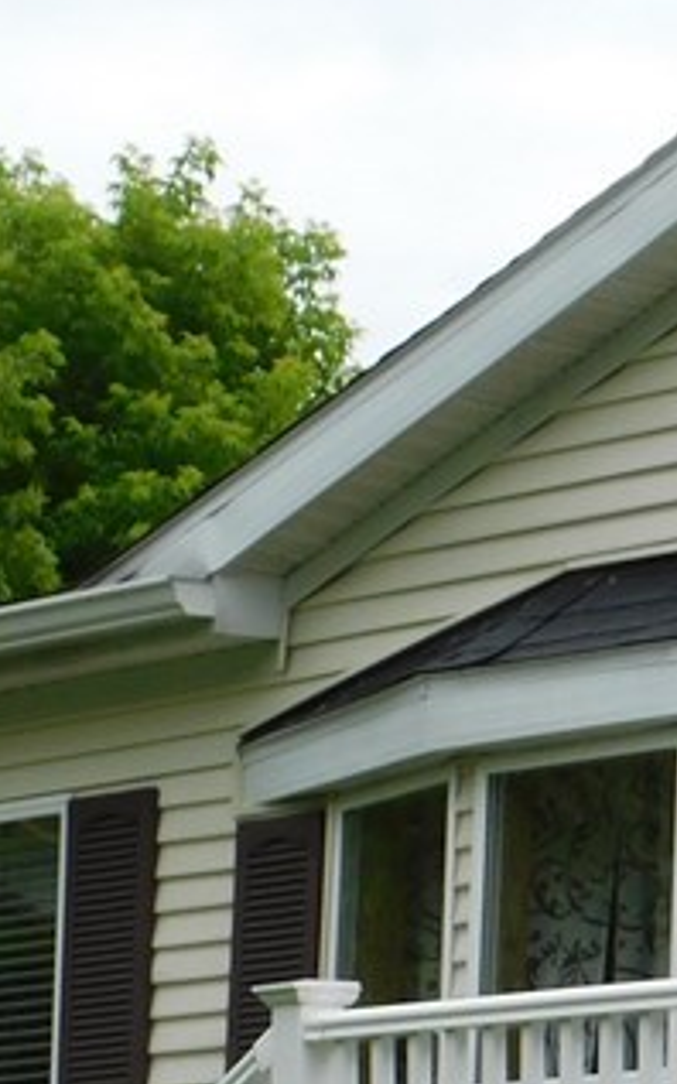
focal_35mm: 243
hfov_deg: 5.3
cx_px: 1446
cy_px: 1258
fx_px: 7177
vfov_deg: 8.6
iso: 125
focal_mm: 12.6
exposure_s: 1/160
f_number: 4.3
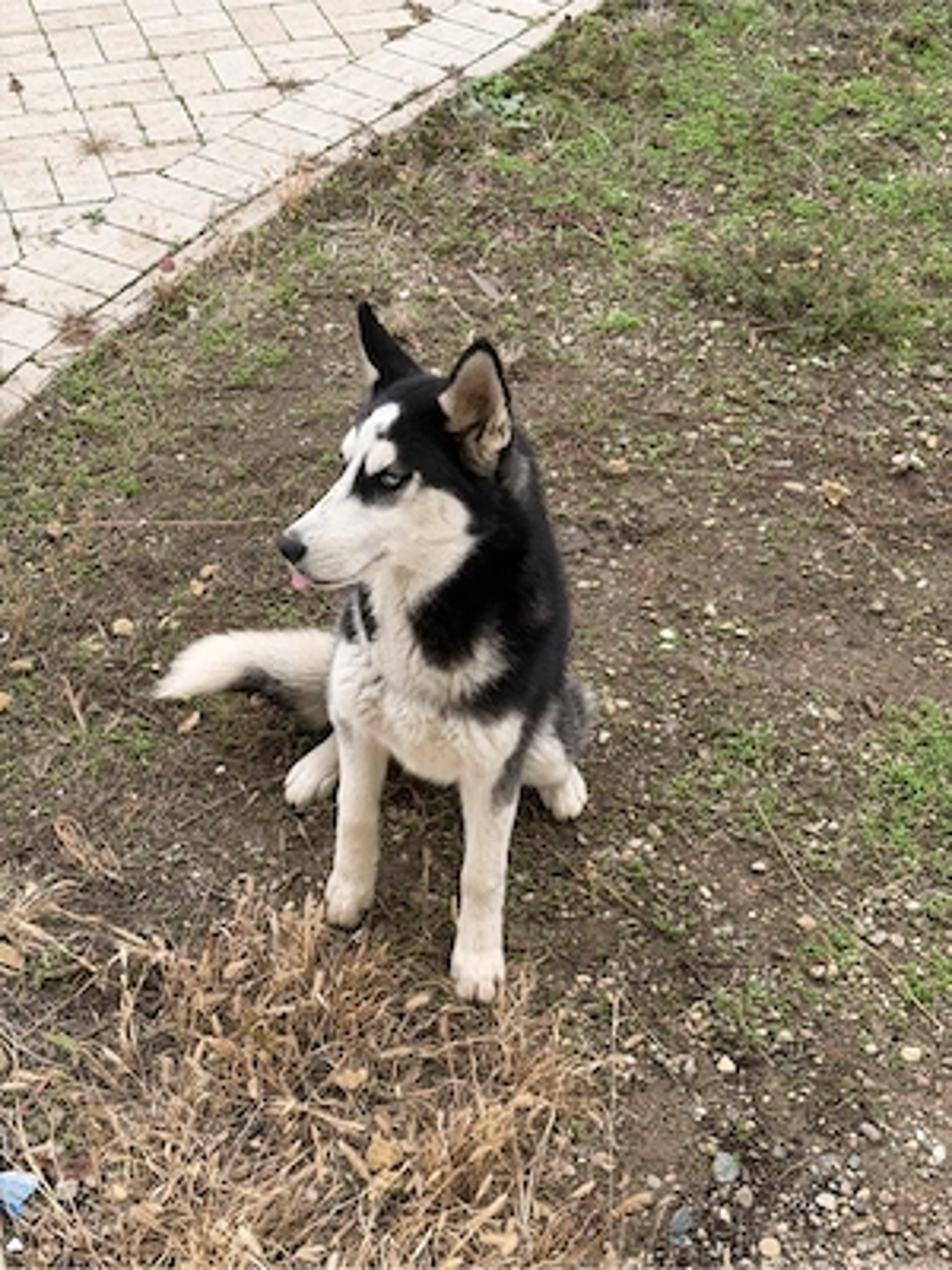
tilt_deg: -41.8
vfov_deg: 39.7
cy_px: 635
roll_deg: -0.9
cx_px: 476
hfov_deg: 30.3
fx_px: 1760
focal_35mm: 48
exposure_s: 1/675
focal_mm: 6.76
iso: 64
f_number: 1.78
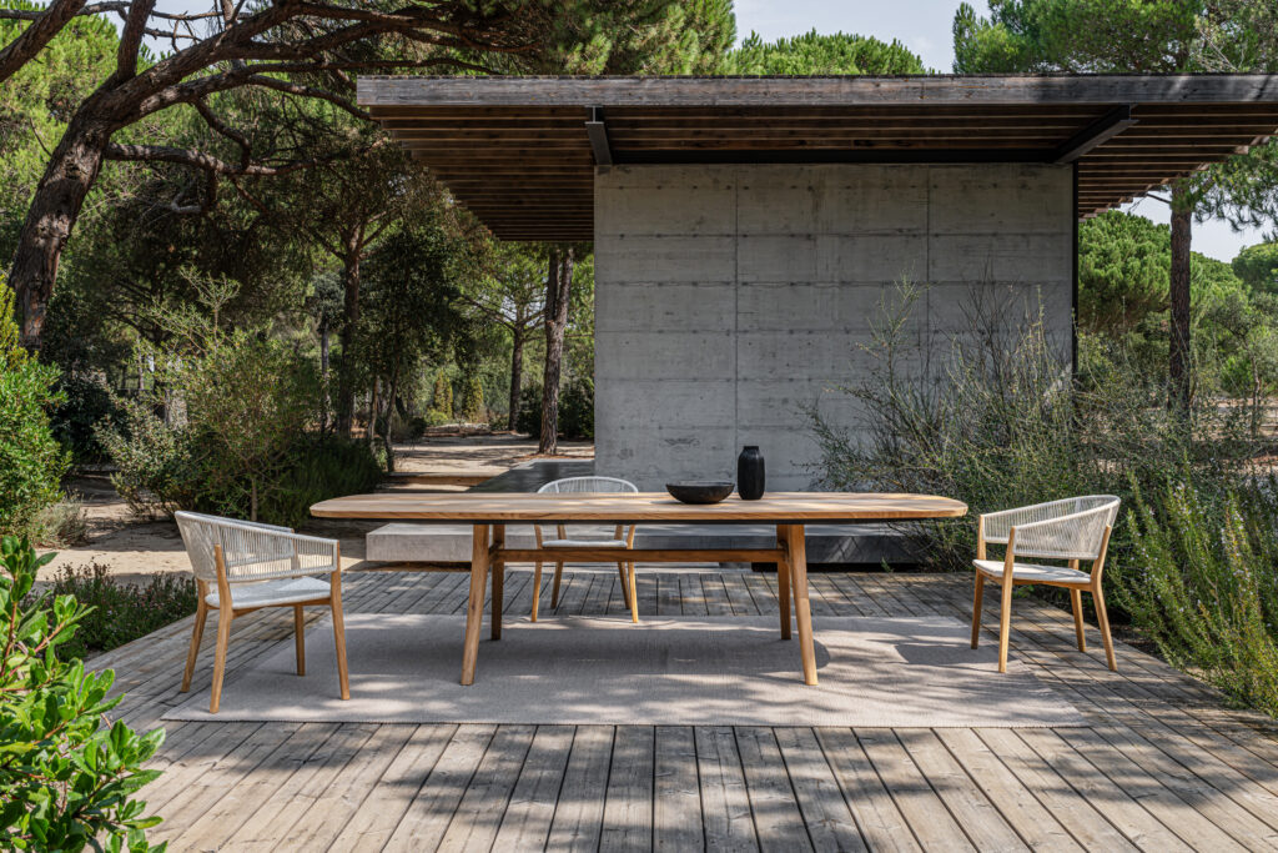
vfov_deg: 37.9
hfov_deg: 54.4
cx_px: 639
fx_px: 1243
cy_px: 426
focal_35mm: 35
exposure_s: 1/200
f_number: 16
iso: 800
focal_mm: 35
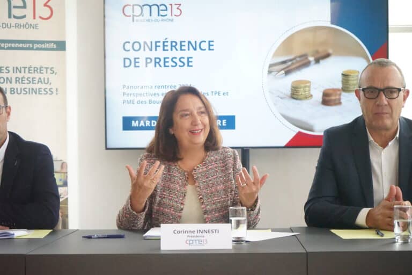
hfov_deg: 28.8
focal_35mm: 70
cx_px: 206
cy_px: 138
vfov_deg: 19.5
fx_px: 801
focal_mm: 70
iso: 16000
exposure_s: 1/800
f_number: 5.6
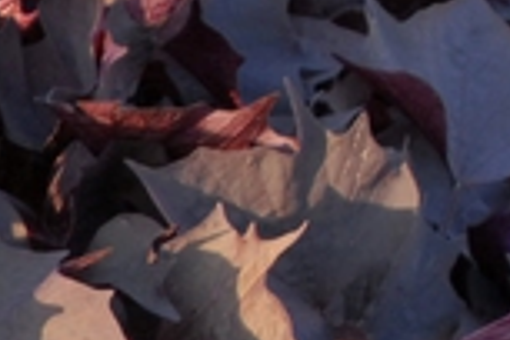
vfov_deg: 4.8
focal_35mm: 282
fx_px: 3995
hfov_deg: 7.1
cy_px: 612
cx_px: -460
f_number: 5.6
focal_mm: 28
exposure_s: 1/125
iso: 400
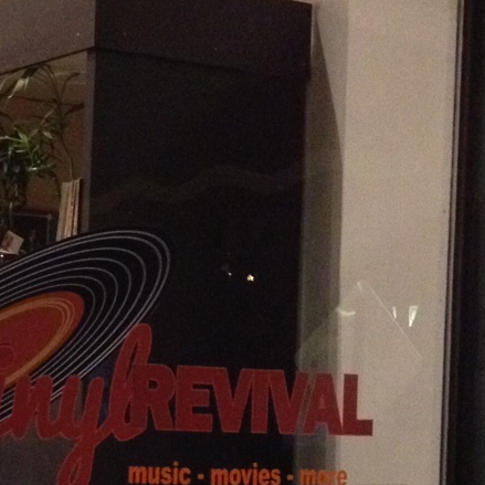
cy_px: 390
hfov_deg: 14.4
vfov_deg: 15.1
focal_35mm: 115
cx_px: -193
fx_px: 1823
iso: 500
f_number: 2.4
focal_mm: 4.28
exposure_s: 1/15
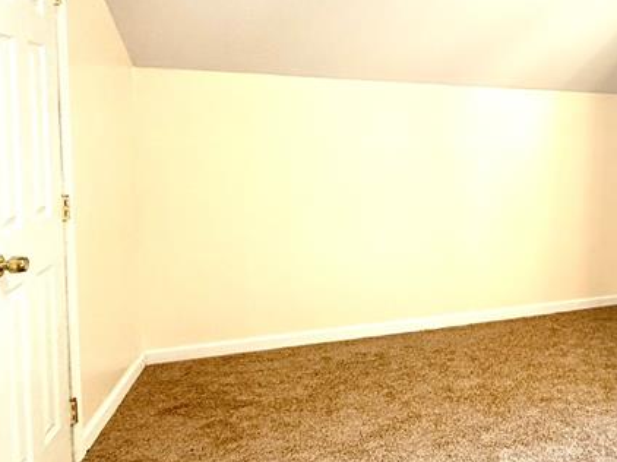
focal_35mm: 34
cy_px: 159
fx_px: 606
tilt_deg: -3.7
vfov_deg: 41.3
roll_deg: -2.2
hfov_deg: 44.3
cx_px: 642
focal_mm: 2.22
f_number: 2.2
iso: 100
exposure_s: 1/120
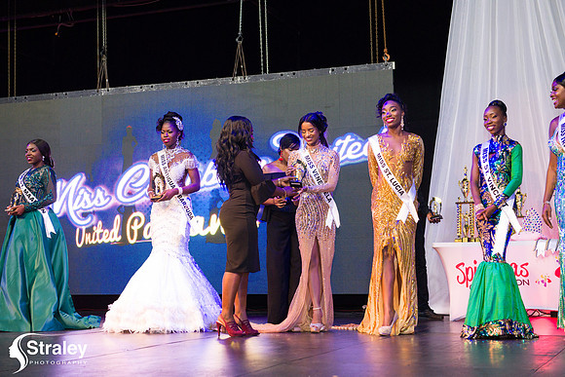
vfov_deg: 24.2
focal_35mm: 56
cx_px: 282
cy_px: 188
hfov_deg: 35.6
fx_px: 879
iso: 4000
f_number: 5
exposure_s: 1/160
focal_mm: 56
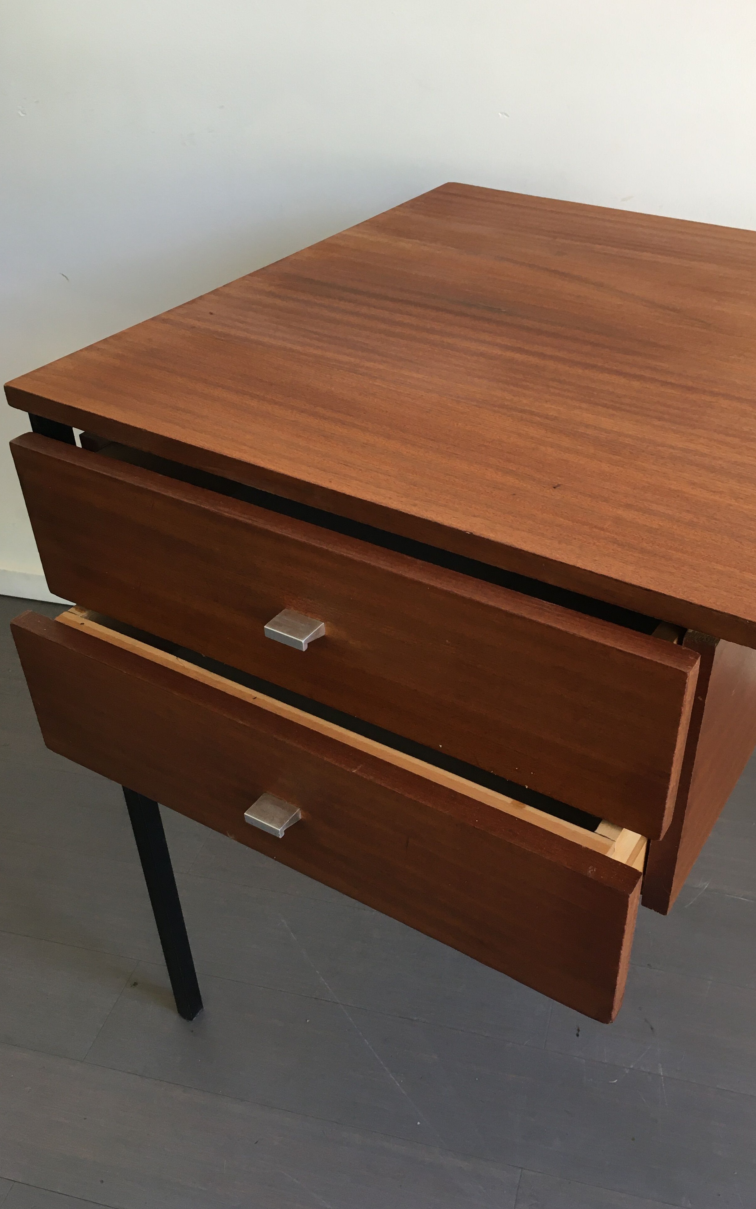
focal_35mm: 32
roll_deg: -1.0
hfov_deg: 39.3
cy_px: 618
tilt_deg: -37.4
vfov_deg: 59.6
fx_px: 1055
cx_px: 449
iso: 64
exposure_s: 1/33
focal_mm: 4.15
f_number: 2.2
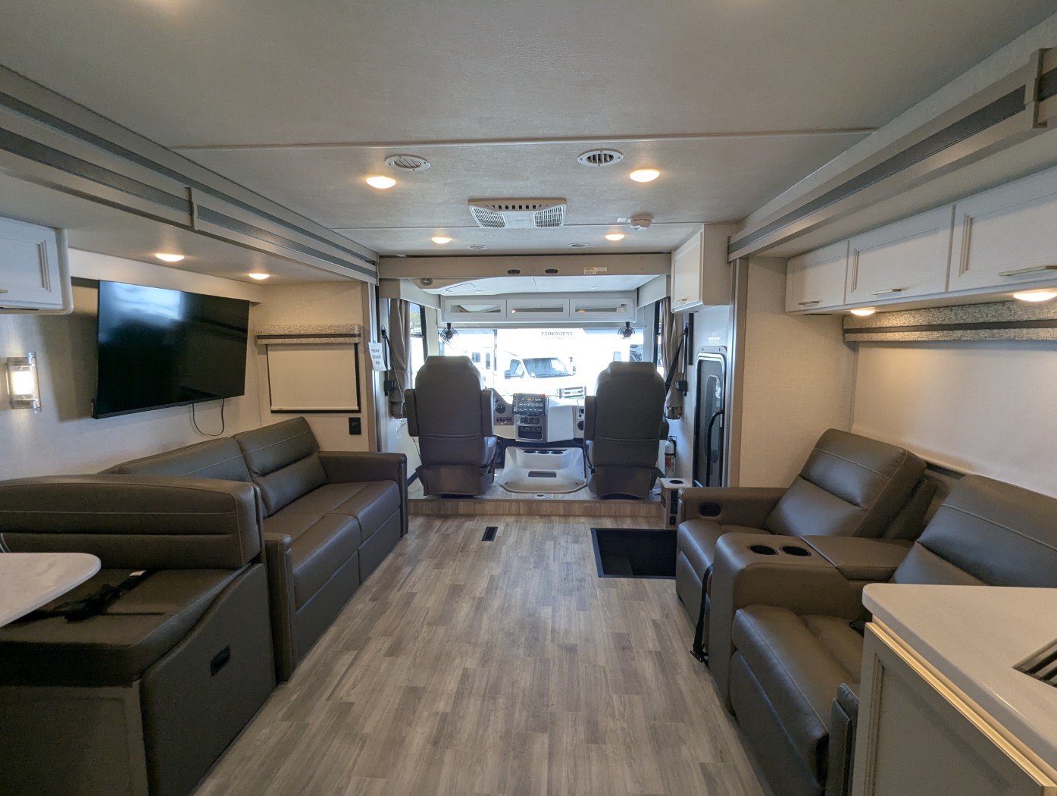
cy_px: 398
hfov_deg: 94.4
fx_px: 489
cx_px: 528
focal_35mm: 16
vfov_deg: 78.2
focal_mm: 2.35
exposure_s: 1/183
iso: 132
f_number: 2.2
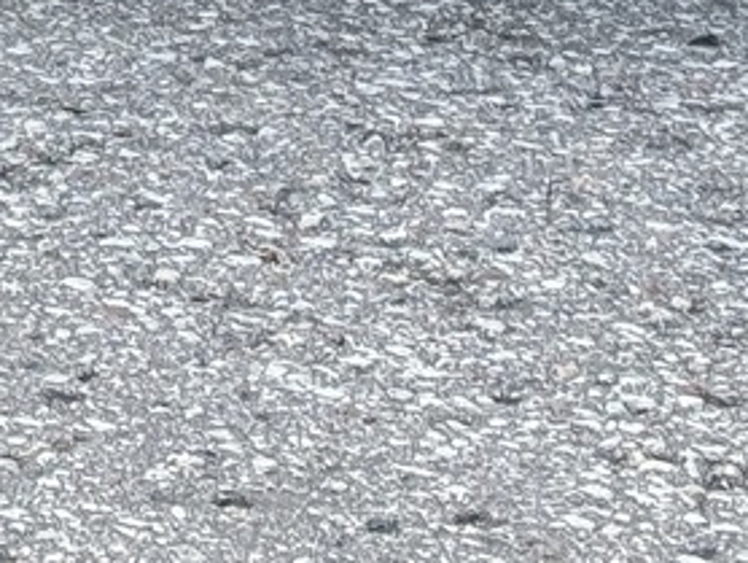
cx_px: -616
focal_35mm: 276
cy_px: -967
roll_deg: +1.9
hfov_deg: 7.0
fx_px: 5969
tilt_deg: -8.5
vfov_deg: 5.2
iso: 64
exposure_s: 1/693
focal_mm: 6.76
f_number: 1.78
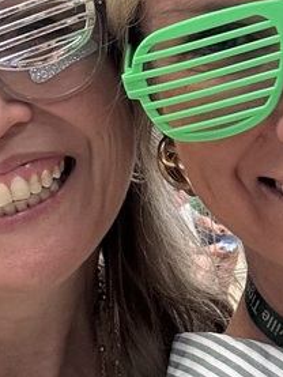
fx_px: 1209
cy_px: 137
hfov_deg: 13.2
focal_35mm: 111
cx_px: 278
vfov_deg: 17.7
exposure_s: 1/60
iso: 100
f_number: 1.9
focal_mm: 2.69
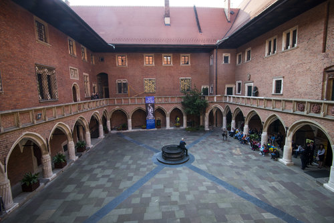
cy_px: 112
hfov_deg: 93.2
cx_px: 167
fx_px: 158
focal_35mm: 17
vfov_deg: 70.5
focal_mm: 17
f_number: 8
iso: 400
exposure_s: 1/200
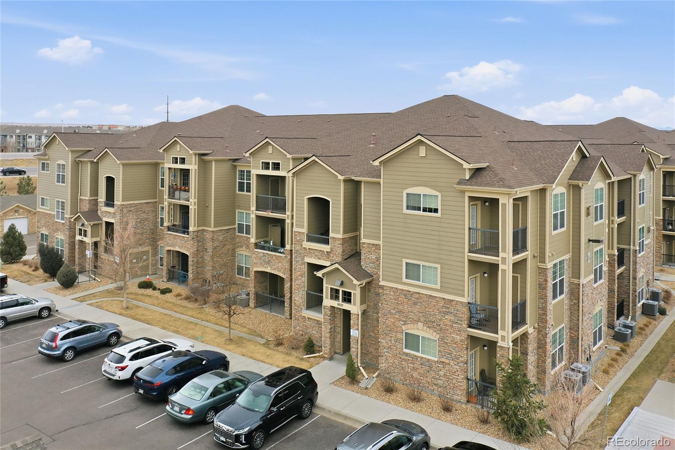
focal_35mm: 28
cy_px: 225
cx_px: 338
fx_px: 525
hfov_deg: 65.5
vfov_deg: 46.4
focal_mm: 10.3
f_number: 5
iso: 100
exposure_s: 1/200
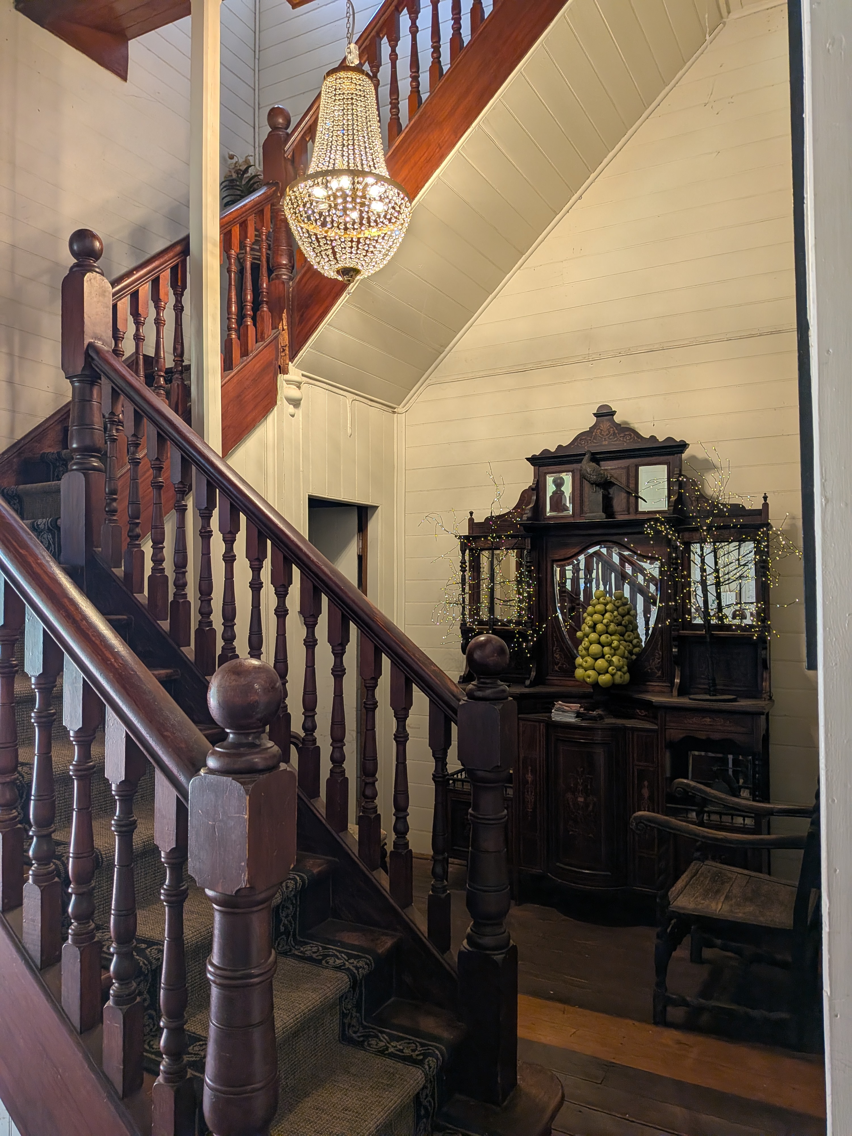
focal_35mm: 24
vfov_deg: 71.6
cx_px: 426
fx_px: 788
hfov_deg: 56.8
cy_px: 568
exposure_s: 1/152
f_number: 1.7
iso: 27
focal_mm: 4.53
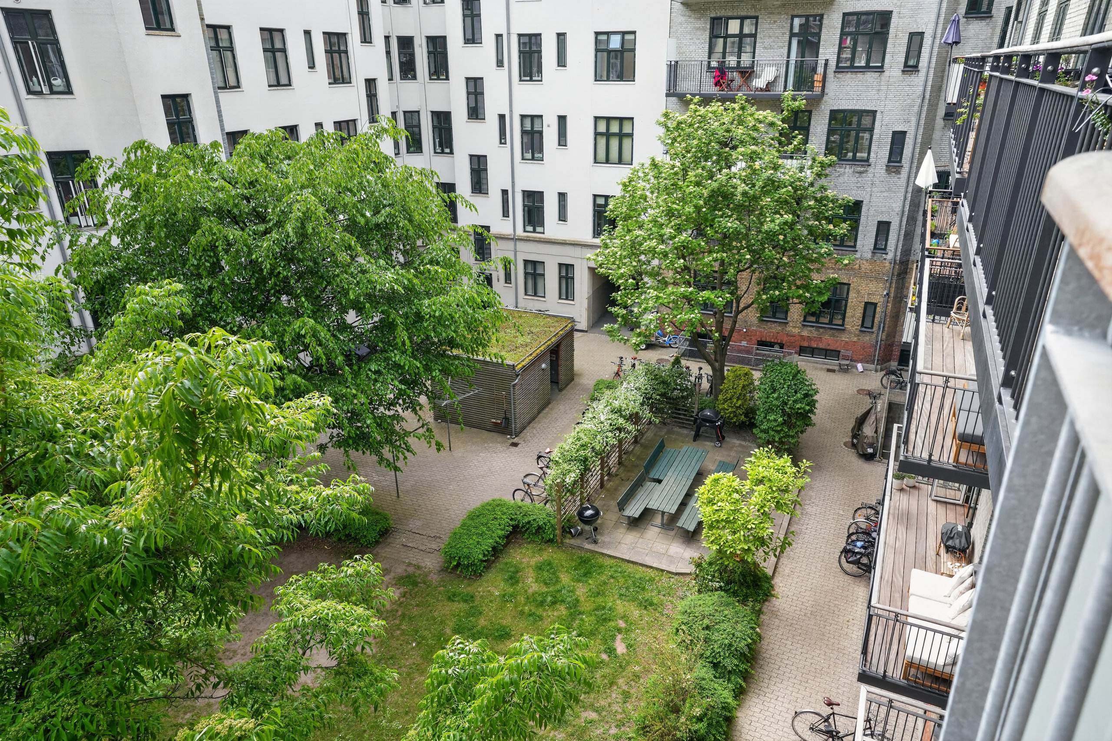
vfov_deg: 53.1
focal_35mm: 24
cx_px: 556
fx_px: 741
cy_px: 370
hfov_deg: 73.8
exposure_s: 1/100
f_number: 8
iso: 400
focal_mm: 24
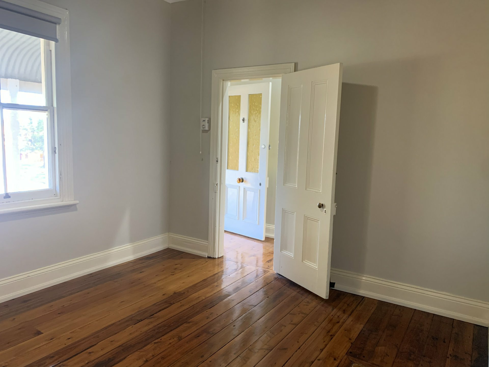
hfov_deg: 67.3
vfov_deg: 53.1
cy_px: 184
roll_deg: -2.5
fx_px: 367
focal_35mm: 26
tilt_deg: -6.3
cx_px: 244
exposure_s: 1/50
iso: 200
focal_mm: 4.25
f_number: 1.8
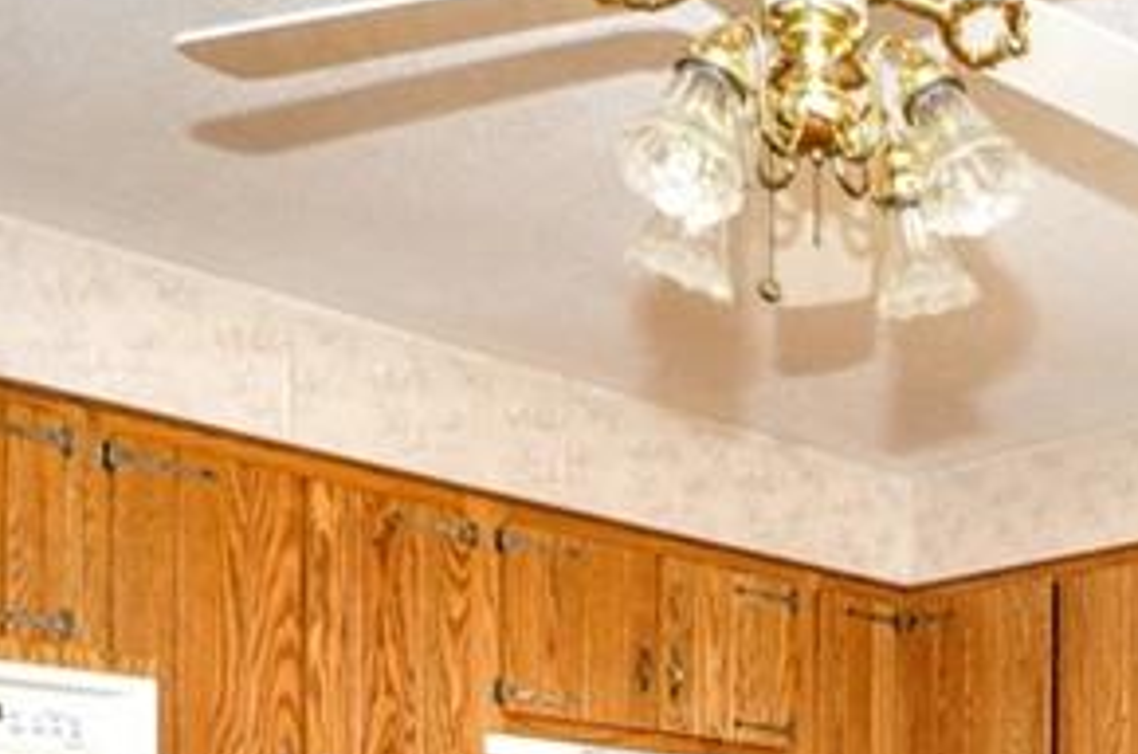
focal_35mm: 53
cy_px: 956
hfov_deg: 33.3
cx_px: 1220
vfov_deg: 22.9
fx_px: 1672
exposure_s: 1/60
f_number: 4
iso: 800
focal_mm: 10
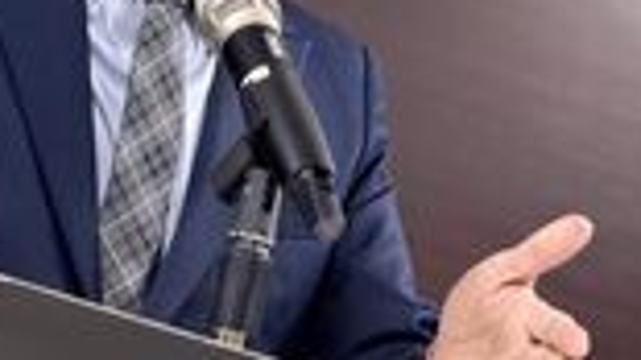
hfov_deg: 7.6
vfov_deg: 4.3
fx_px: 4791
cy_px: -66
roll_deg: -13.3
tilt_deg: +11.1
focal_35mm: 282
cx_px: 170
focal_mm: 16.89
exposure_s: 1/120
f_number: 2.8
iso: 320
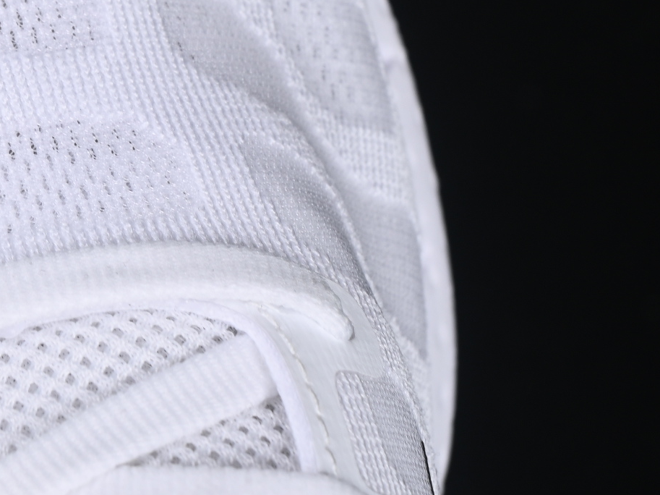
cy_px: -20
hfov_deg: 8.9
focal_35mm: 220
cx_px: -155
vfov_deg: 6.7
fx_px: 4193
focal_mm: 50
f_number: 7.1
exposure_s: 1/100
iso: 160
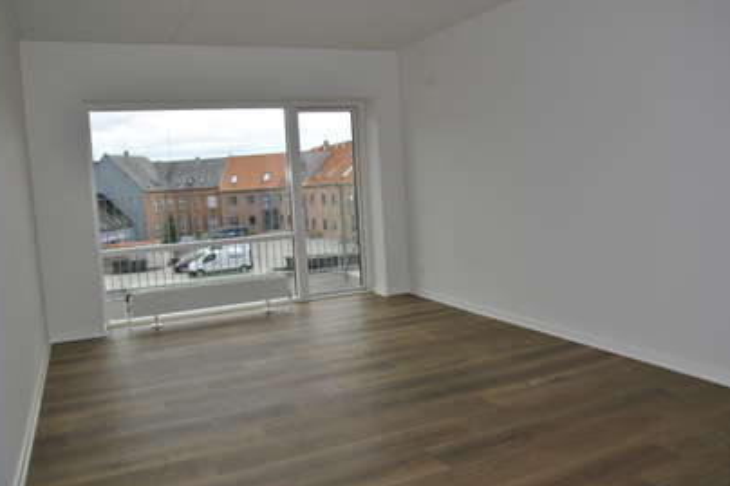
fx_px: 568
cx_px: 354
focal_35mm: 28
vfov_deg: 46.4
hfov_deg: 65.5
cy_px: 237
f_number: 5.6
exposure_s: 1/125
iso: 100
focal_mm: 18
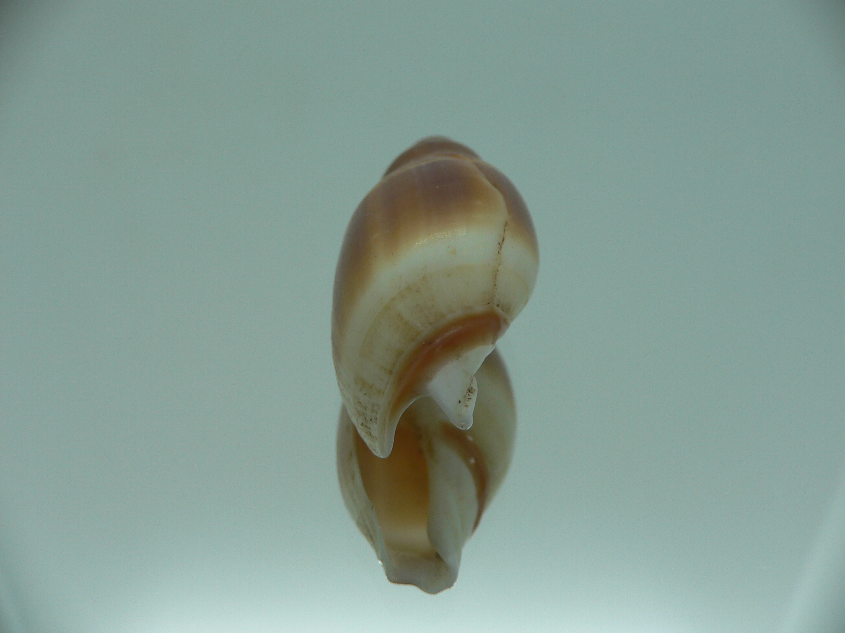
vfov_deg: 40.7
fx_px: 854
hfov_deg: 52.6
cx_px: 422
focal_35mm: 35
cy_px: 316
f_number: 2.8
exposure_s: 1/60
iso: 80
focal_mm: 4.6
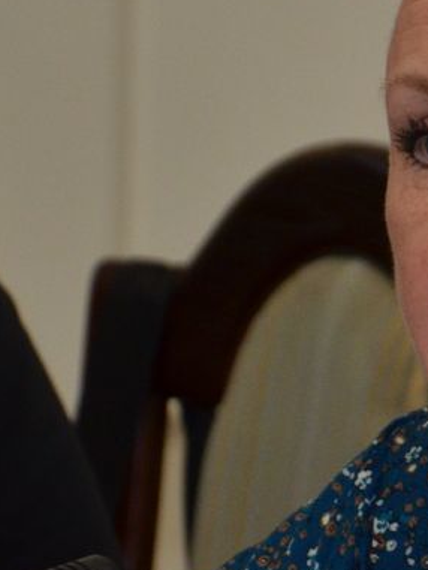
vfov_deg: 3.6
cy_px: 292
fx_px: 9140
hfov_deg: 2.7
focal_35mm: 555
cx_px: 588
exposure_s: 1/250
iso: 800
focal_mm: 105
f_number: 5.6
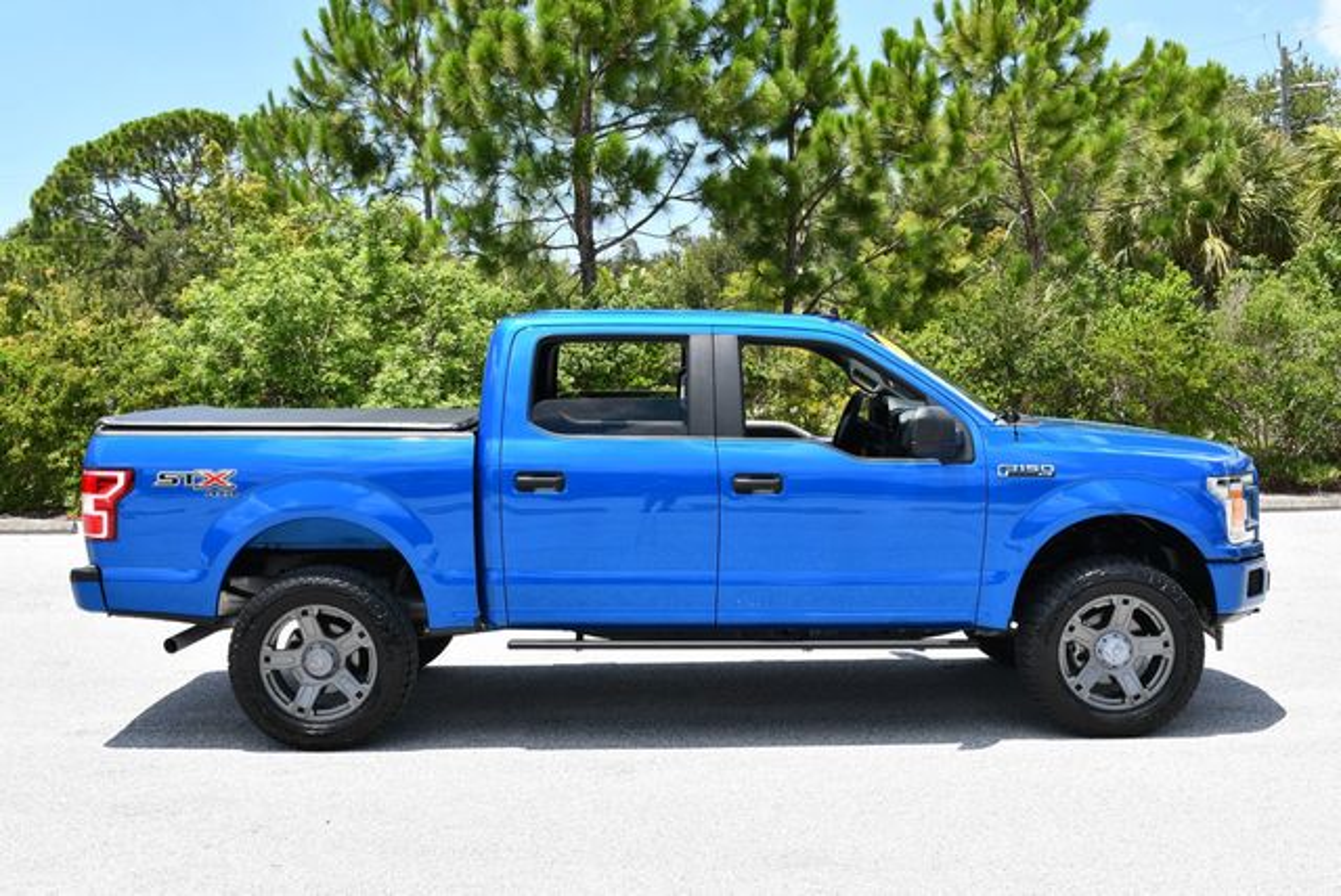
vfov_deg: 30.6
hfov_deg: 44.5
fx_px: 1640
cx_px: 670
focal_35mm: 44
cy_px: 448
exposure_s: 1/250
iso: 160
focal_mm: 22
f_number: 8
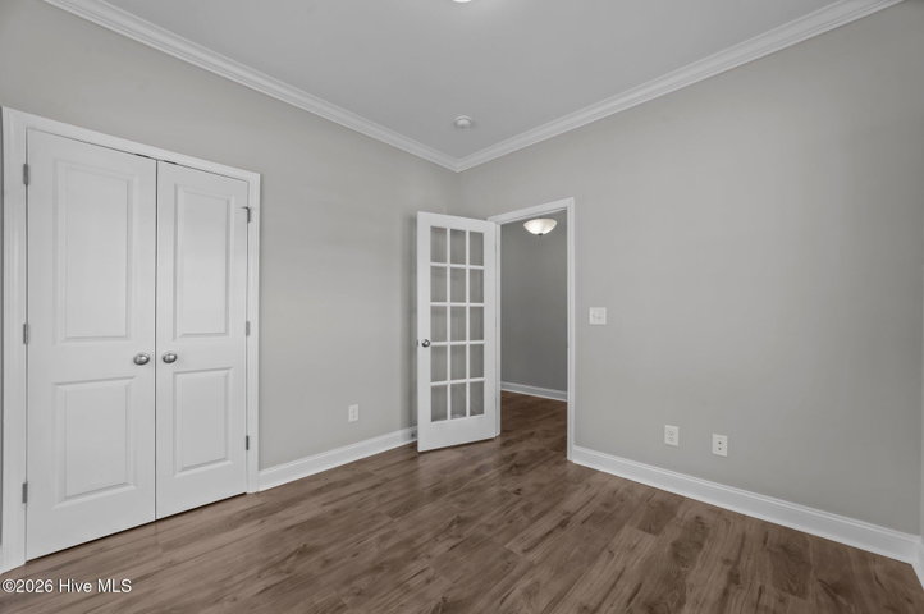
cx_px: 462
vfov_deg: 81.1
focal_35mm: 14
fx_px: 359
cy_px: 307
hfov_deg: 104.3
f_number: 8
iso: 250
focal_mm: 14
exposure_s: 1/13
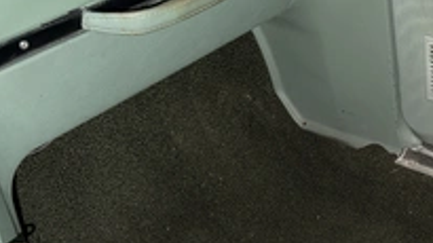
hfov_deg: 38.5
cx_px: 370
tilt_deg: -38.4
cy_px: 213
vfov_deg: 22.9
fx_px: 585
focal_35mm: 51
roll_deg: +5.9
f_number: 1.78
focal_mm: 6.76
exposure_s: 1/4
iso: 50
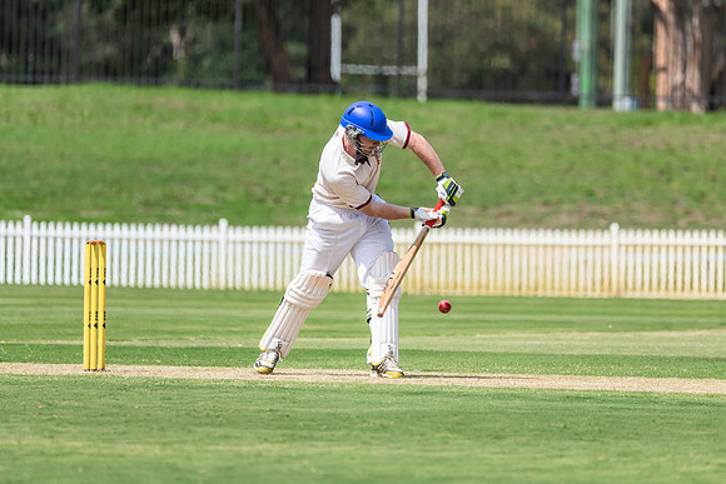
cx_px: 380
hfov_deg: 4.3
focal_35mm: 481
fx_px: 9709
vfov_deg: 2.9
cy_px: 231
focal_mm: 460
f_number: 7.1
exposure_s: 1/2500
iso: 500
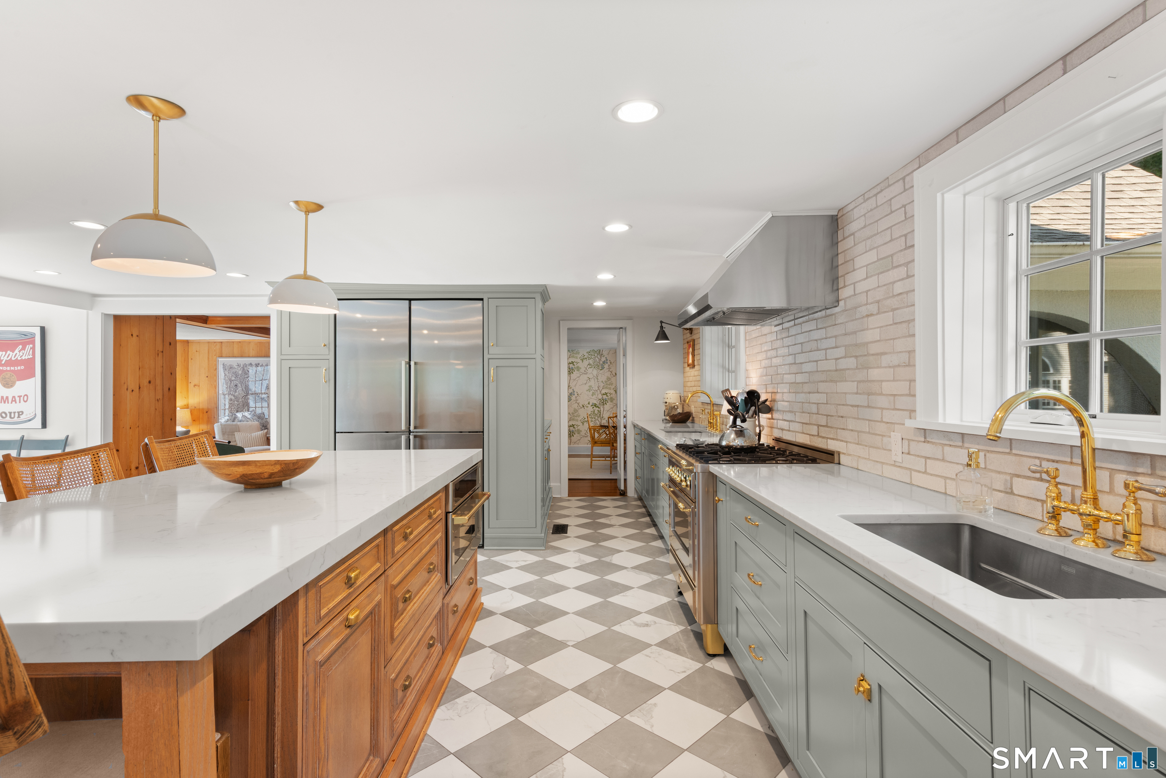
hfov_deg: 90.0
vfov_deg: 67.4
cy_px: 389
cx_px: 583
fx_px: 583
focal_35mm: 18
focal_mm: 18
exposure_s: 1/1.67
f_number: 11
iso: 250
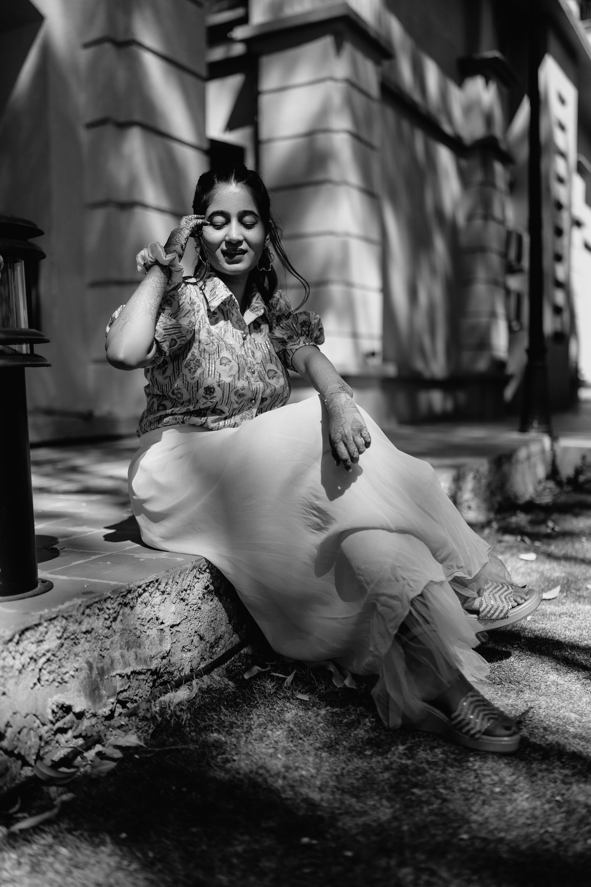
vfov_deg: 54.4
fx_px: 862
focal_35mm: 35
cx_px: 296
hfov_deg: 37.9
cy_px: 444
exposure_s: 1/4000
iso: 100
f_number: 1.4
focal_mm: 35
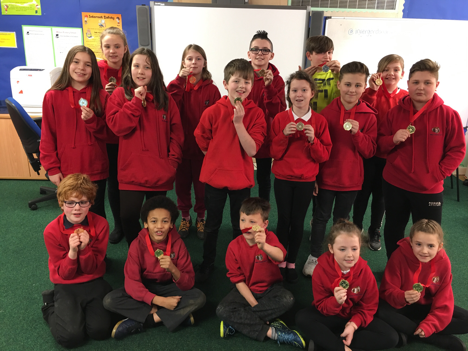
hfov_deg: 61.7
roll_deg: -2.3
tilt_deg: -17.1
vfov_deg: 48.2
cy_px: 176
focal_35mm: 29
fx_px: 392
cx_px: 234
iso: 64
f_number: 2.2
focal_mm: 4.15
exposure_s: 1/17
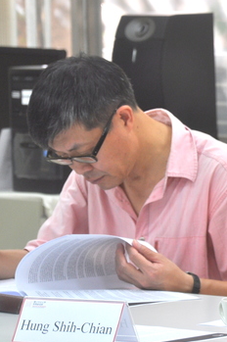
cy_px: 159
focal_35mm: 316
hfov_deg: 4.3
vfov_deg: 6.5
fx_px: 2995
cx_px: 315
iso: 400
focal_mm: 105
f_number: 5.6
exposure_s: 1/60
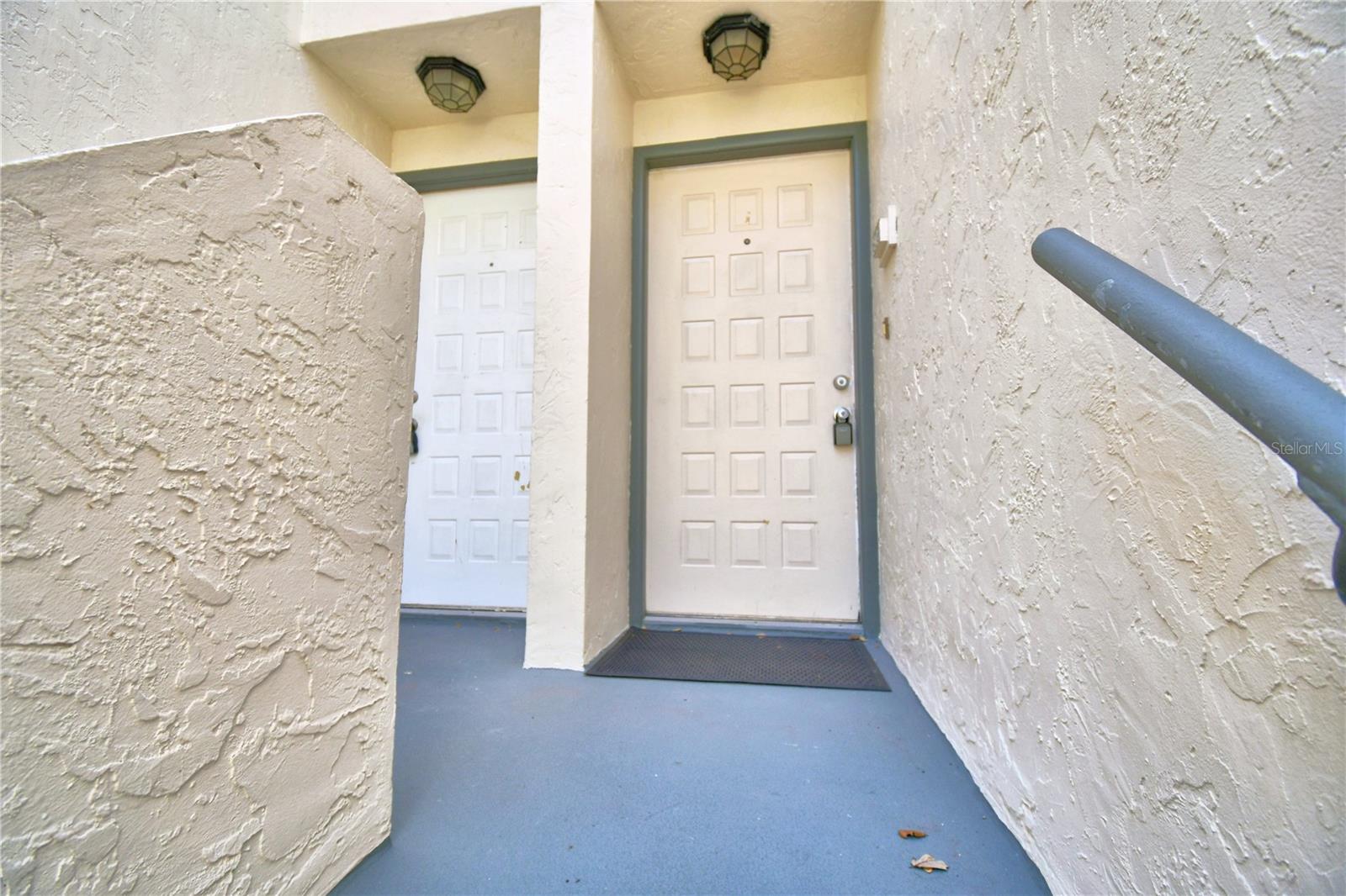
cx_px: 673
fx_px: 561
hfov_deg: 100.4
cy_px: 448
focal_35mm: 15
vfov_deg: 77.3
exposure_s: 1/250
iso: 200
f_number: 4.5
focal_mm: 10
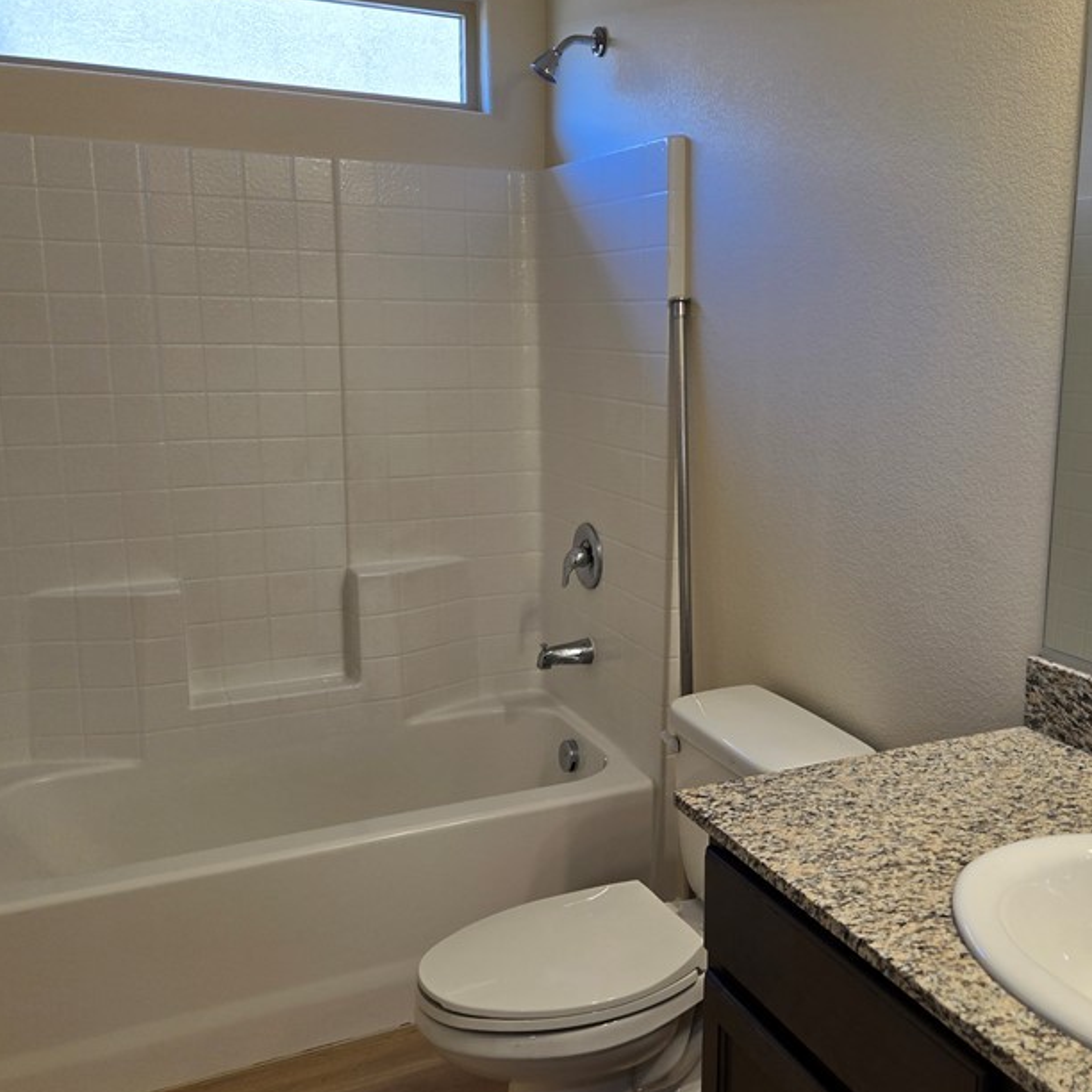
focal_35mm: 34
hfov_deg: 47.8
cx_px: 707
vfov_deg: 48.4
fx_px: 1213
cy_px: 519
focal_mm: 5.4
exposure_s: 1/120
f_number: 1.8
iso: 40
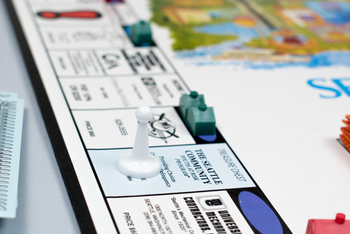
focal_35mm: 81
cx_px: 162
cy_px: 149
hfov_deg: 25.1
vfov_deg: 16.8
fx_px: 787
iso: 200
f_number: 6.3
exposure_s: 1/30
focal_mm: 38
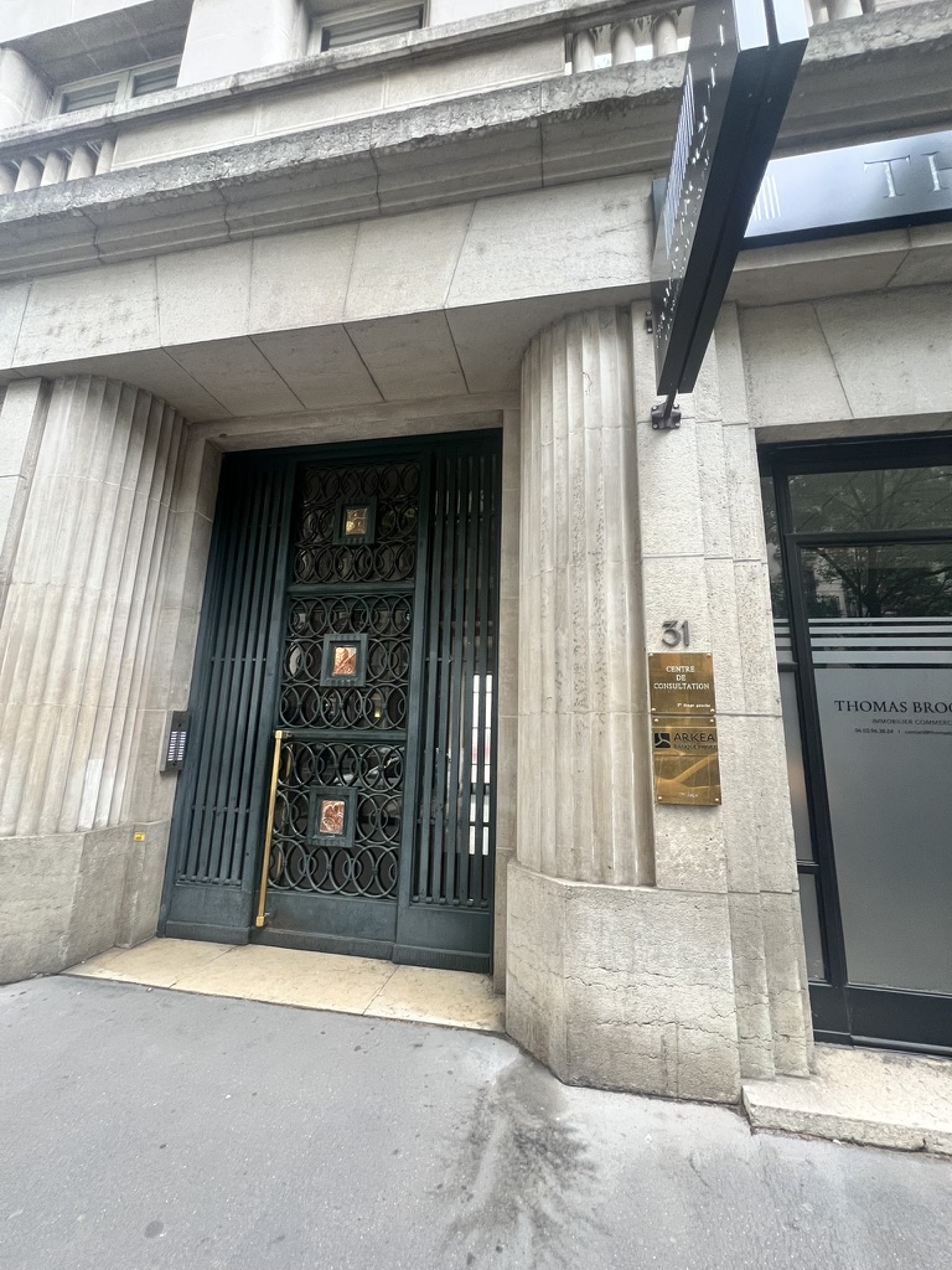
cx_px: 476
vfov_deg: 106.2
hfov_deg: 89.9
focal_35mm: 13
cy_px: 635
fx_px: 477
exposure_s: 1/92
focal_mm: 1.57
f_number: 1.8
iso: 250
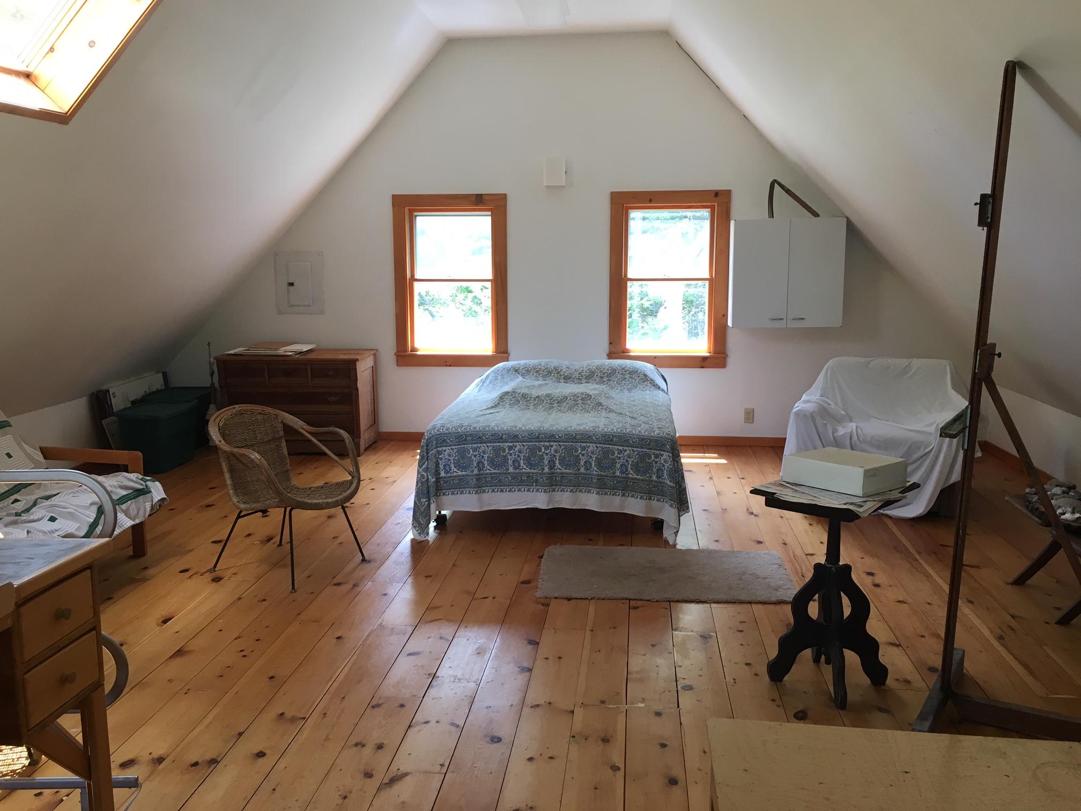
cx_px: 540
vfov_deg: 48.2
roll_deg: +0.8
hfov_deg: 61.7
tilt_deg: -7.7
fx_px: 906
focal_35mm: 29
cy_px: 406
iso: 32
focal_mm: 4.15
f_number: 2.2
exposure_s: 1/30
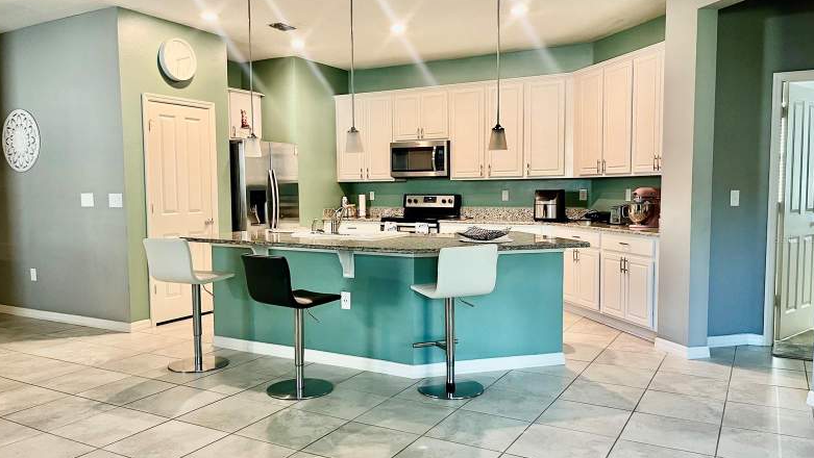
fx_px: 626
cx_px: 406
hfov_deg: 66.0
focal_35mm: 29
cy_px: 238
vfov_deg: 40.2
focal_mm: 5.1
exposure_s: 1/60
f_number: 1.6
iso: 250
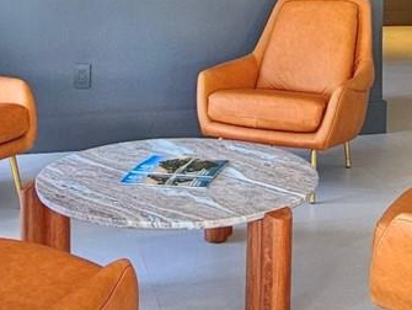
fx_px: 739
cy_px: -58
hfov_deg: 31.0
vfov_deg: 22.0
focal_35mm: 62
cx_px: 264
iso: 80
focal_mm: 2.2
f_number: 2.2
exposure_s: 1/60
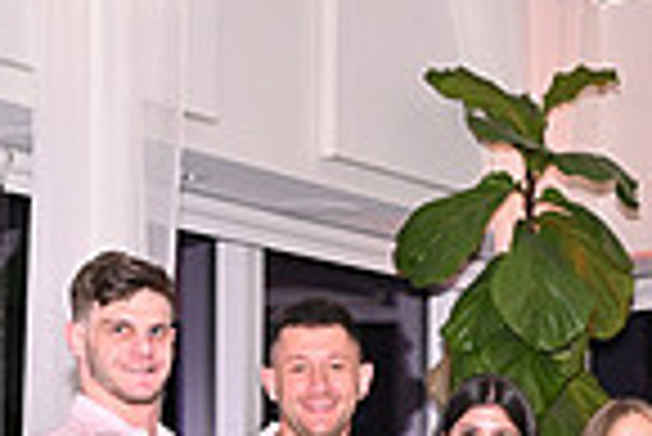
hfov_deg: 17.3
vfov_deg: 11.3
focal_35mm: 116
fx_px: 2103
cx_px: 630
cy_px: 672
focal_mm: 29
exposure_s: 1/60
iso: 1250
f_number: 5.6
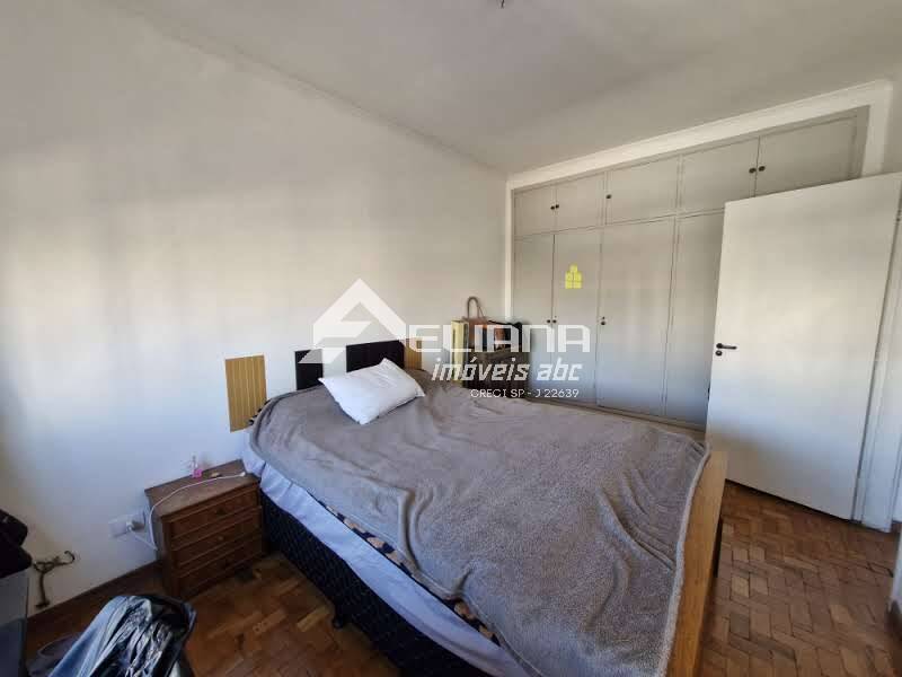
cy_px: 338
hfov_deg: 106.2
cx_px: 451
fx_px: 339
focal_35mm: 13
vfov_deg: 89.9
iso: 125
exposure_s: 1/60
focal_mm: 1.74
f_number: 2.2
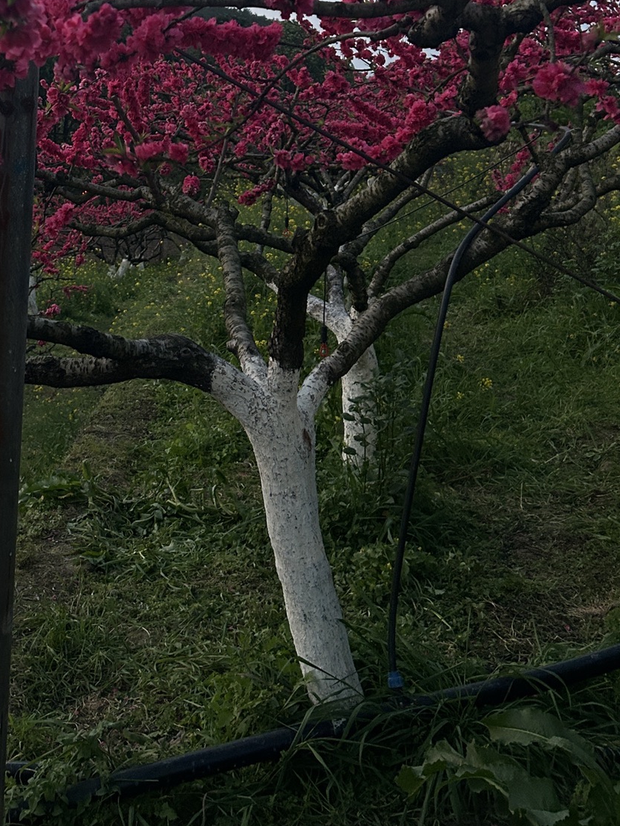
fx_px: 1122
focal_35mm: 47
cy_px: 159
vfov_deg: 38.8
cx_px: 105
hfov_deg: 30.0
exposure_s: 1/60
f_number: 1.5
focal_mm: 5.7
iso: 200
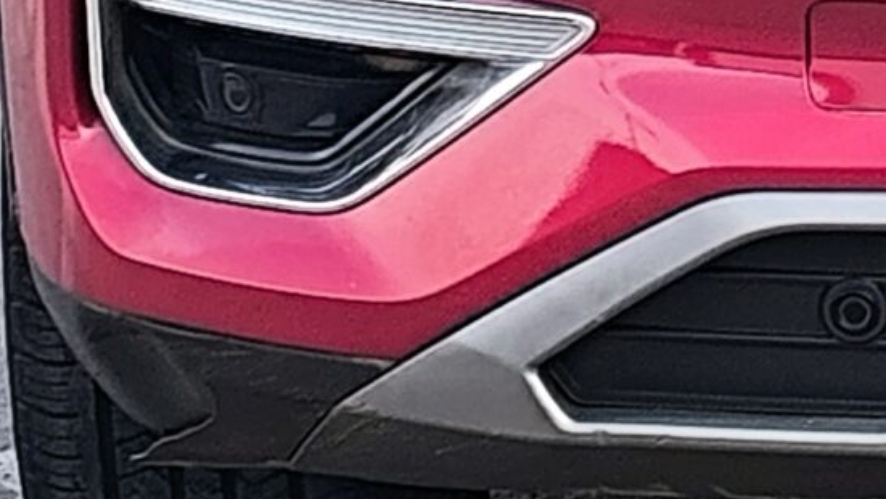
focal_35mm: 425
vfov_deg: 2.8
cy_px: -700
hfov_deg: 5.0
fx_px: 9985
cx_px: 1611
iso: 50
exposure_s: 1/328
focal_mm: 6.14
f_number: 1.65
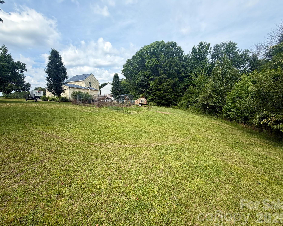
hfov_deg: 96.7
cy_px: 112
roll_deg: +2.0
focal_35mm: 15
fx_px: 126
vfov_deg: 84.0
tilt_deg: -5.3
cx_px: 133
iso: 32
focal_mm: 2.22
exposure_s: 1/770
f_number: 2.2
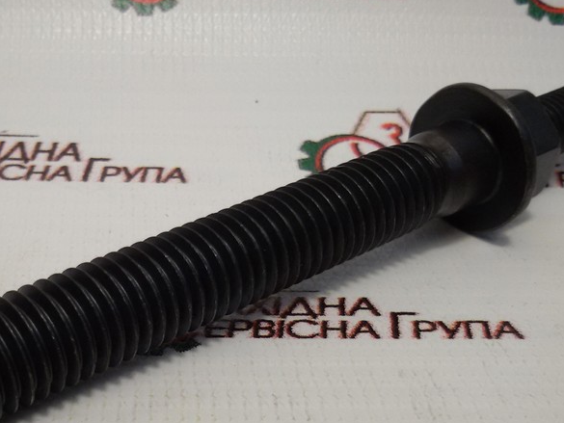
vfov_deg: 27.3
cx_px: 173
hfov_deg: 35.7
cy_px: 297
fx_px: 864
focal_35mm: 53
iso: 50
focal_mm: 2.93
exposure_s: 1/100
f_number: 2.4
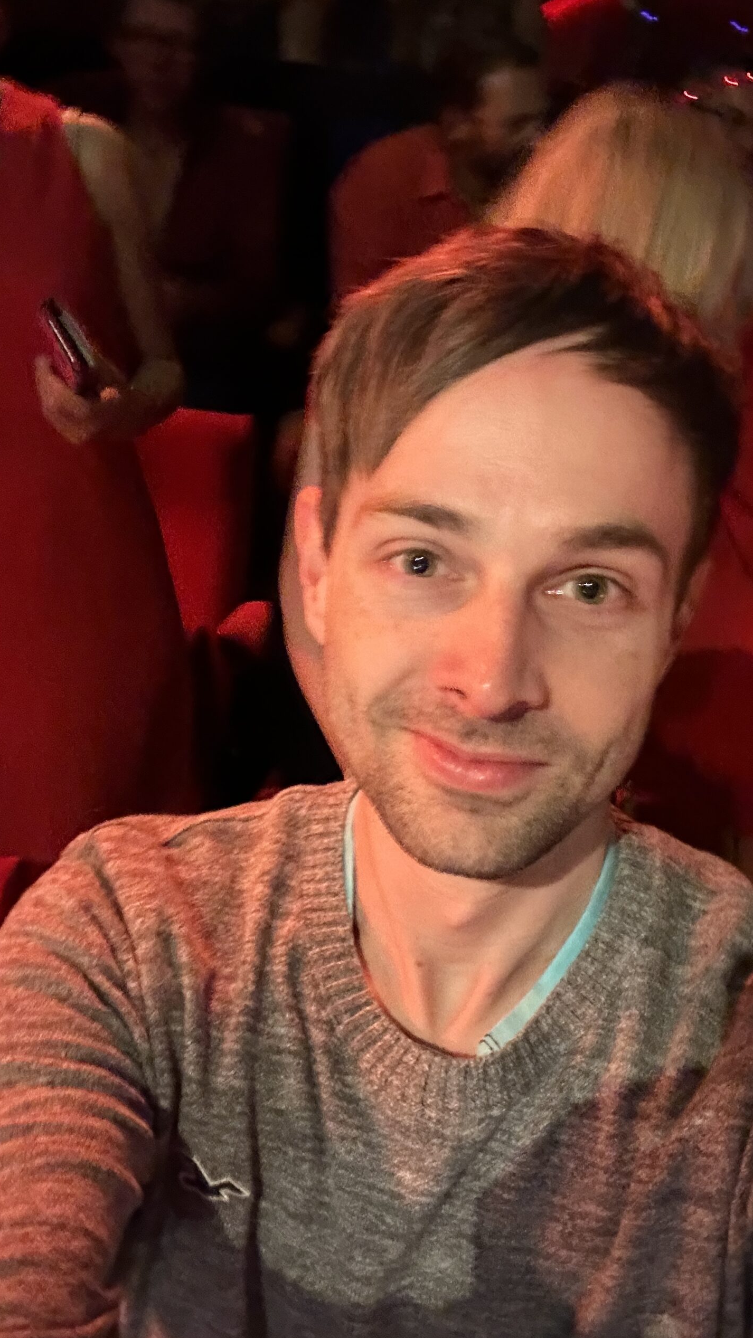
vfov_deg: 59.5
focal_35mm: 33
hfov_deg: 35.5
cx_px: 449
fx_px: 1171
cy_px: 674
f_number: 1.9
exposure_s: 1/18
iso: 640
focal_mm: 2.69
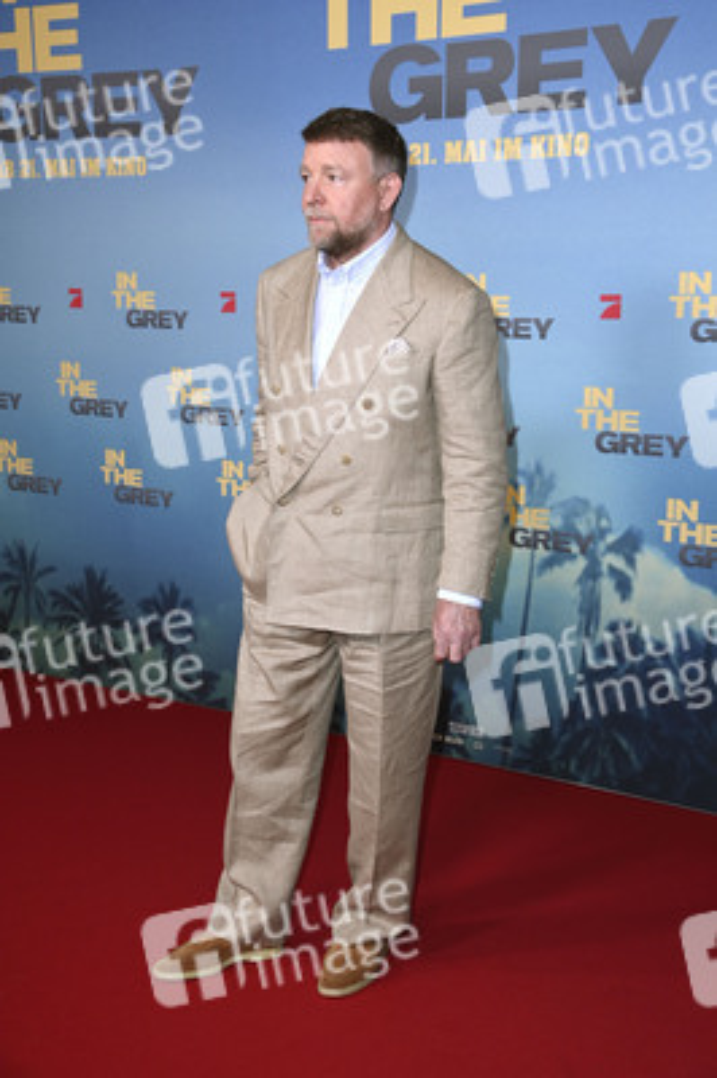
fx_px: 1646
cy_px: 539
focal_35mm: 55
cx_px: 358
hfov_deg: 24.6
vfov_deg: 36.3
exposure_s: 1/250
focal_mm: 55
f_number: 5.6
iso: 1000
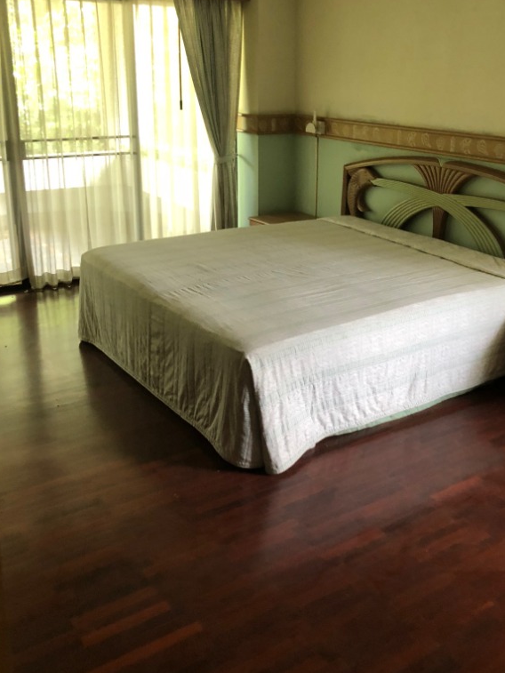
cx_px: 307
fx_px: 720
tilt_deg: -16.7
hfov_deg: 38.5
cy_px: 285
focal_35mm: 37
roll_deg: -1.5
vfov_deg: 50.0
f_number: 1.8
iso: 80
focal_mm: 4
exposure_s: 1/15
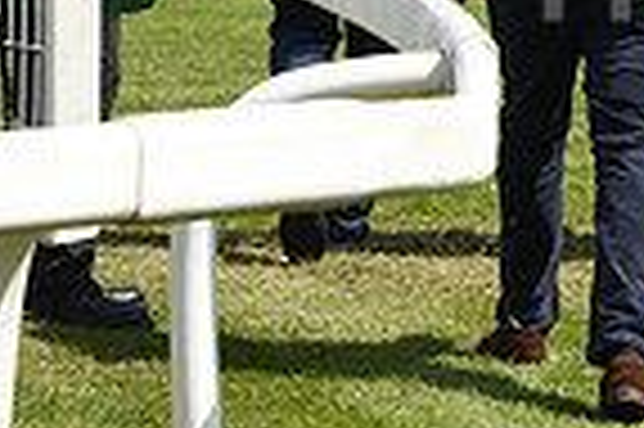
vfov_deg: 3.6
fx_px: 6683
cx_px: 1009
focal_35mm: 374
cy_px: -264
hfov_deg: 5.5
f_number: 5.6
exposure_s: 1/1600
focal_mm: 92
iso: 320
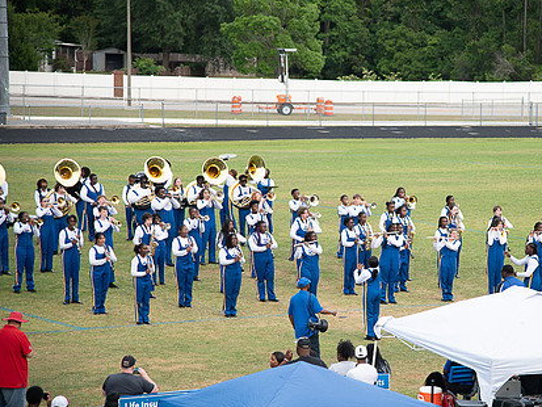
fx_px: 2537
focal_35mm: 162
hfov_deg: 12.2
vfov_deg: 9.2
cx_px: 378
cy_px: 235
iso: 400
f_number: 4
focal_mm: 120
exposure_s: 1/200
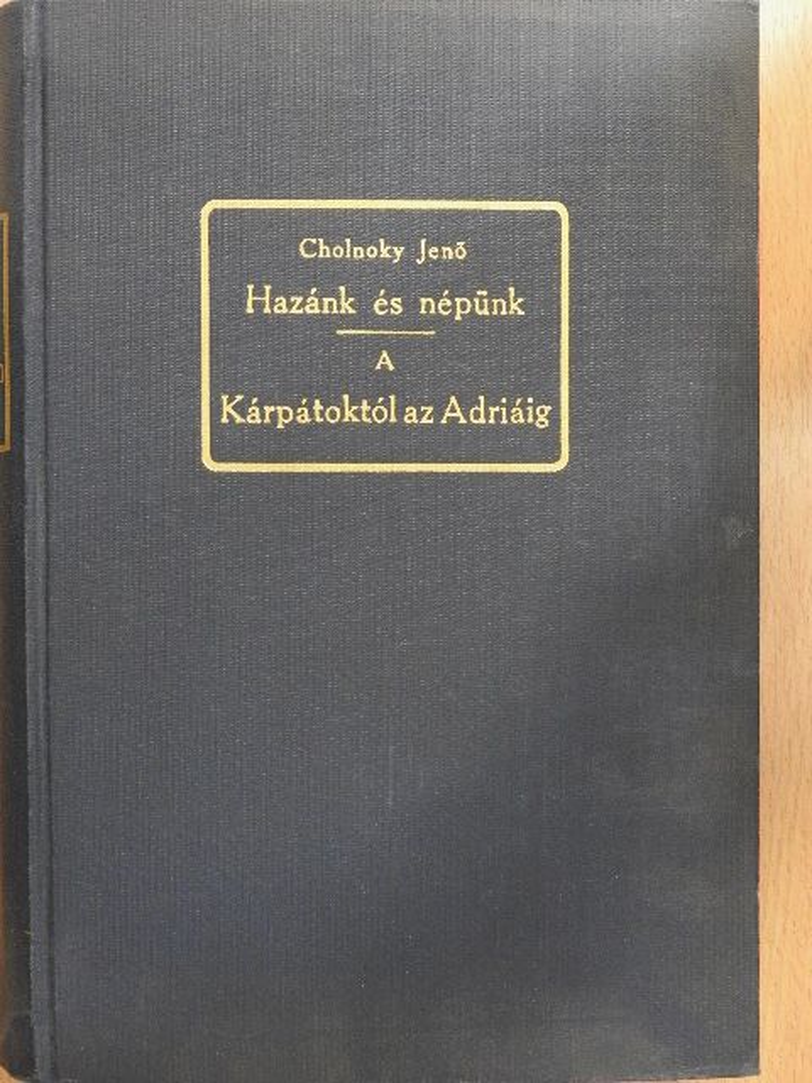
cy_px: 542
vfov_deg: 38.2
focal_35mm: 50
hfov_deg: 29.1
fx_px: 1564
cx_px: 406
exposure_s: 1/8
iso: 800
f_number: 4
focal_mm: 9
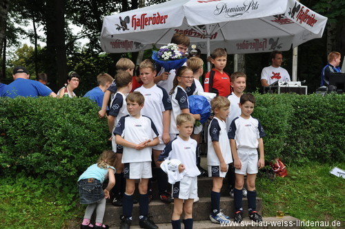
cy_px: 114
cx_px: 172
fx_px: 574
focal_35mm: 60
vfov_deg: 22.6
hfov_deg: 33.4
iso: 200
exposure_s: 1/200
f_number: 7.1
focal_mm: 40
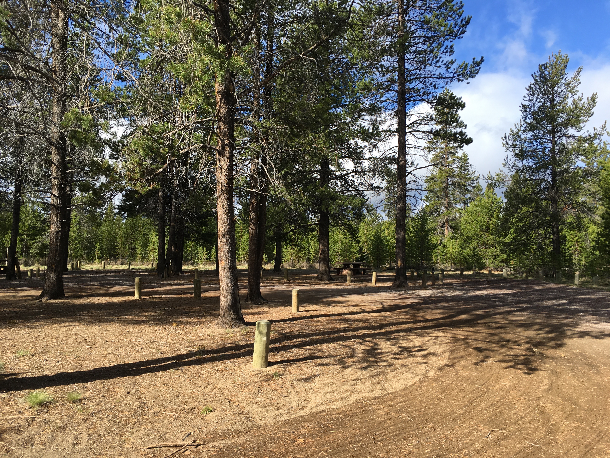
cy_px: 229
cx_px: 305
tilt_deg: +4.2
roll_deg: -1.1
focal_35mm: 29
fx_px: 511
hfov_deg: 61.7
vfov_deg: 48.2
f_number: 2.2
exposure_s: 1/699
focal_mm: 4.15
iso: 25
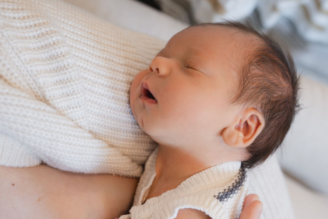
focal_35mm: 40
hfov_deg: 48.5
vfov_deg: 33.4
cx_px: 164
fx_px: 364
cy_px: 110
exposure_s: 1/160
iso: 1600
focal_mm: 40
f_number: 4.5
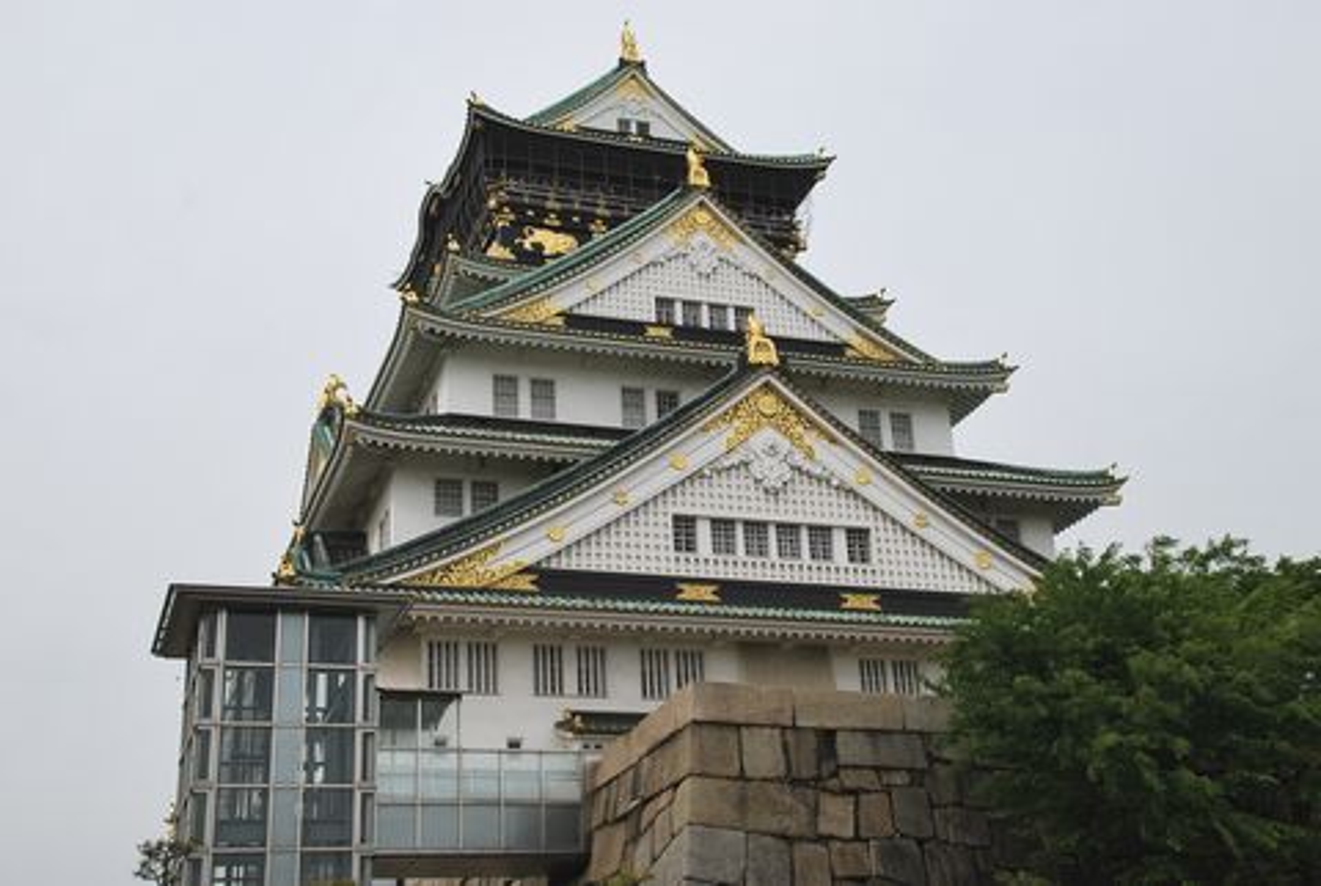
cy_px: 443
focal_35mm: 46
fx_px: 1709
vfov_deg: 29.1
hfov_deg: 42.3
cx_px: 660
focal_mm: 31
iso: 100
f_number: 8
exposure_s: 1/250
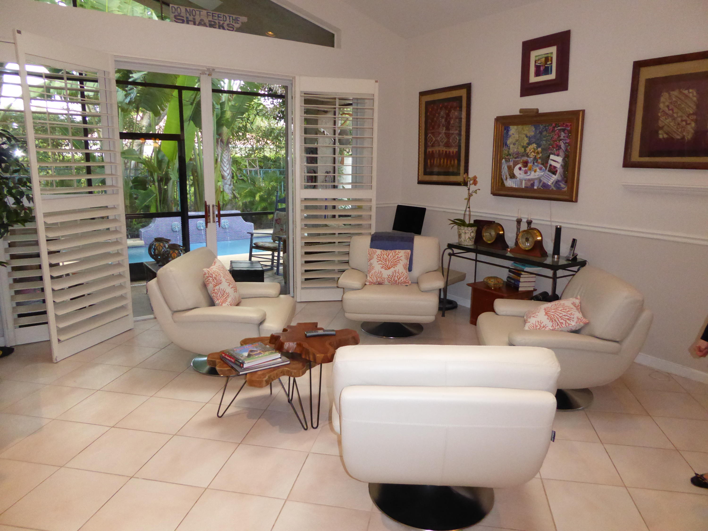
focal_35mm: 25
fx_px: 511
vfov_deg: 54.9
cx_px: 354
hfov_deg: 69.4
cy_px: 266
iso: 800
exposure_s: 1/60
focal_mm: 4.3
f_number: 3.3
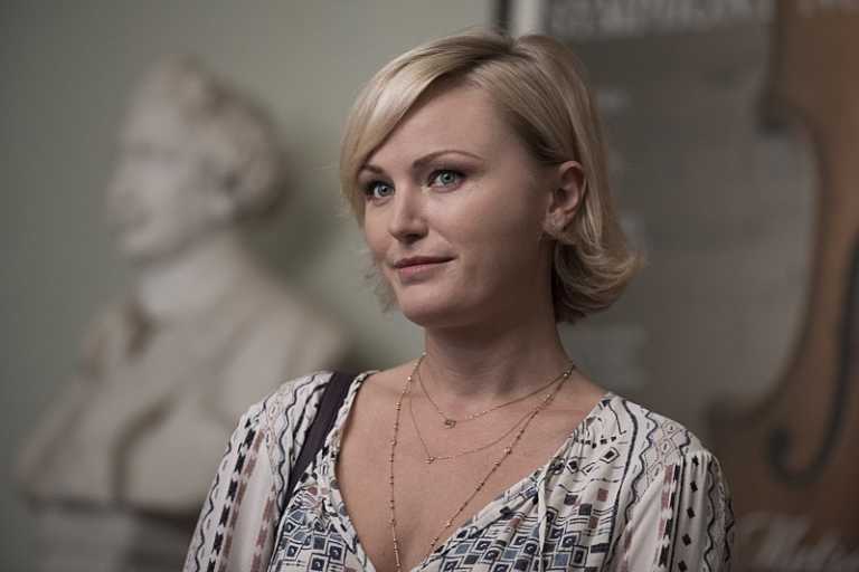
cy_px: 286
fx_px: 4533
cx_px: 430
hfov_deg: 10.8
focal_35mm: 190
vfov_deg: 7.2
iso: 3200
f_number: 3.5
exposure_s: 1/160
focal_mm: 190
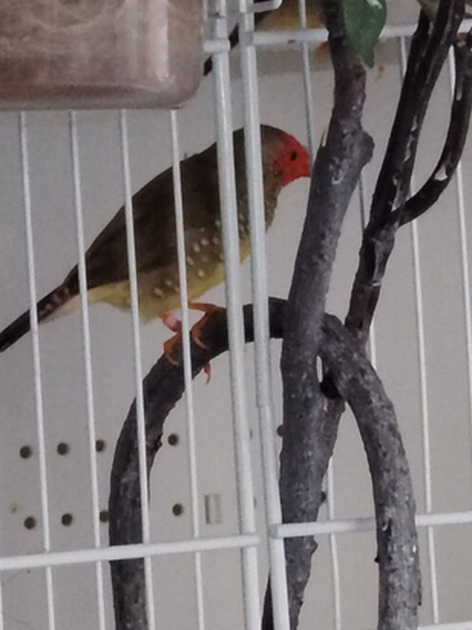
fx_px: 5002
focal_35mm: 275
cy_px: 286
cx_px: 206
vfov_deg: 7.2
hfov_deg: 5.4
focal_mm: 5.25
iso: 1120
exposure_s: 1/25
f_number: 1.75
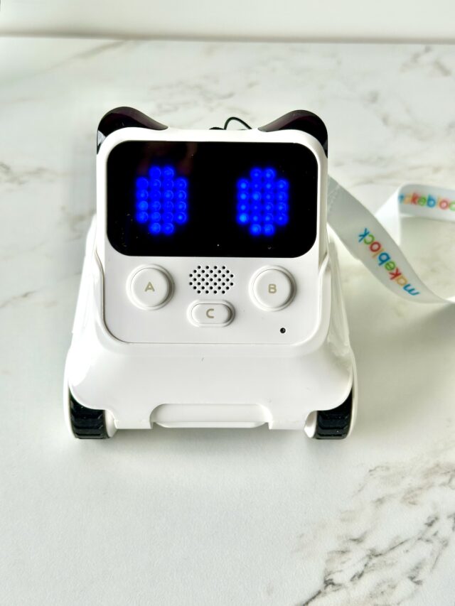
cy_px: 303
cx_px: 228
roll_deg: +0.7
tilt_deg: -43.3
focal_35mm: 48
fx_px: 841
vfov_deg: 39.7
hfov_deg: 30.3
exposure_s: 1/100
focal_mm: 6.86
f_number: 1.78
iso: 64
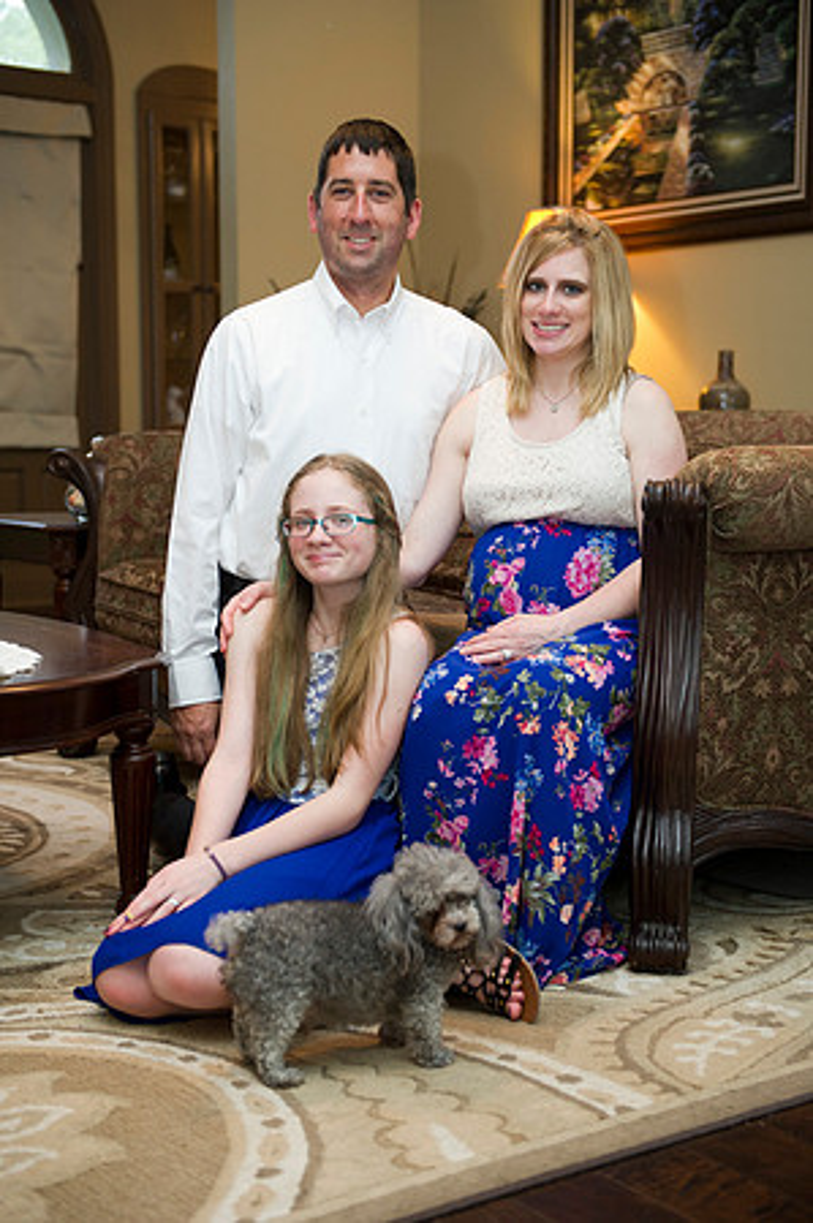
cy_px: 612
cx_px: 406
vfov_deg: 36.3
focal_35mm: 55
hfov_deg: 24.6
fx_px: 1867
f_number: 3.2
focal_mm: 55
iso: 1600
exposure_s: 1/100
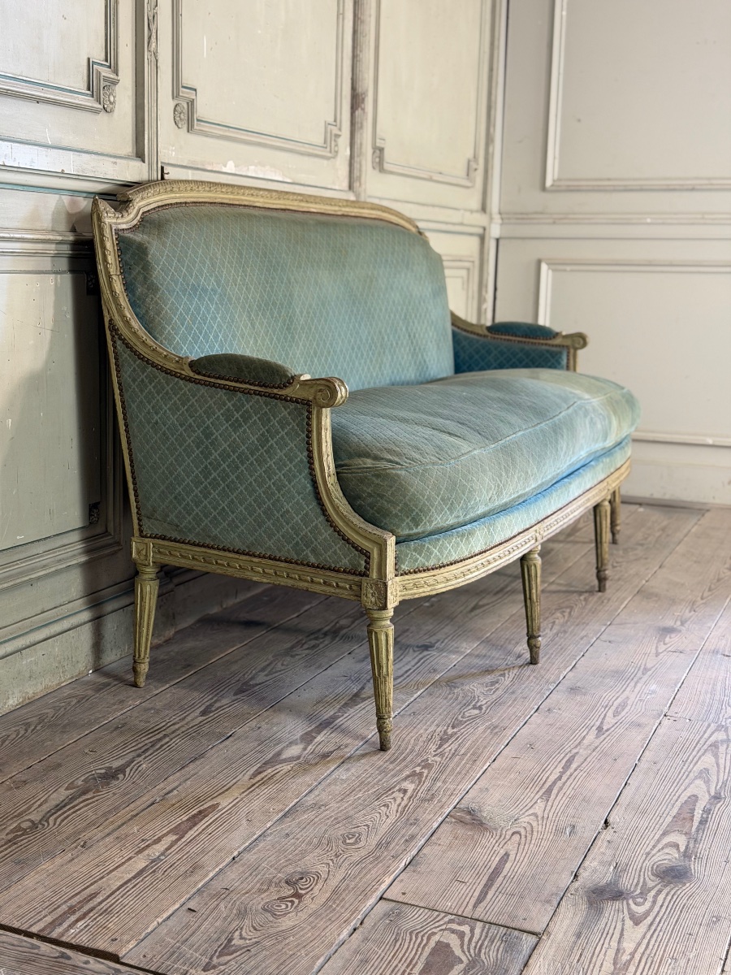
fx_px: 1352
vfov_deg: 39.7
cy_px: 488
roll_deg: -0.9
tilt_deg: -9.6
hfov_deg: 30.3
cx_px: 366
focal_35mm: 48
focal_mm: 6.76
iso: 160
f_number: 1.78
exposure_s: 1/50
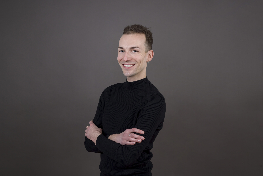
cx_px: 132
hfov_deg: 47.4
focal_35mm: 41
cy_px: 88
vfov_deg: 32.7
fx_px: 300
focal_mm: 41
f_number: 8
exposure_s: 1/160
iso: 100
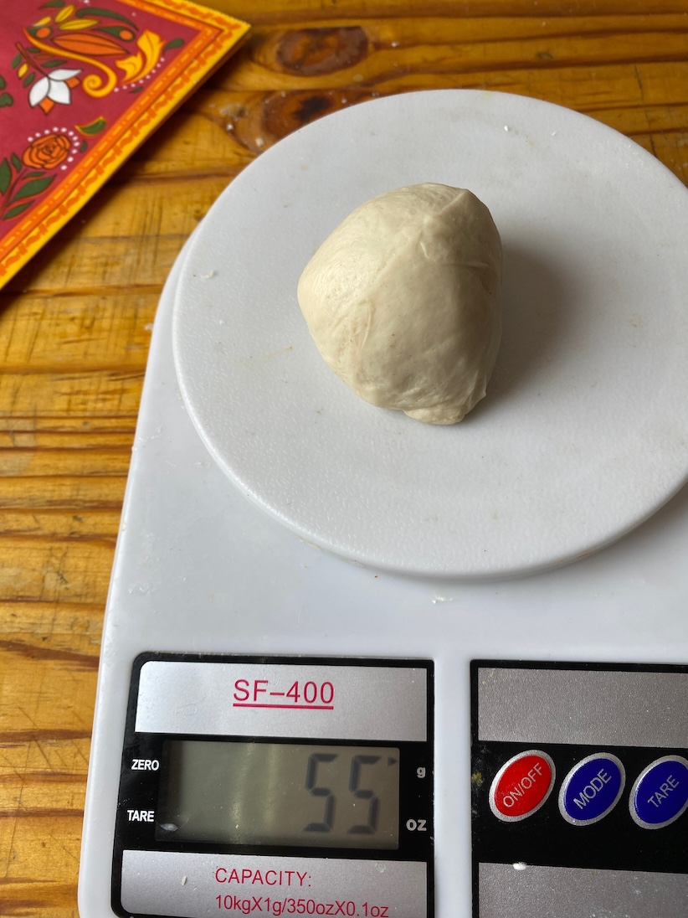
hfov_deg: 53.1
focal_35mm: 26
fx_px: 689
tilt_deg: -66.6
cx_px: 344
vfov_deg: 67.3
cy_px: 459
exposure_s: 1/165
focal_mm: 4.25
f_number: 1.8
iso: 32
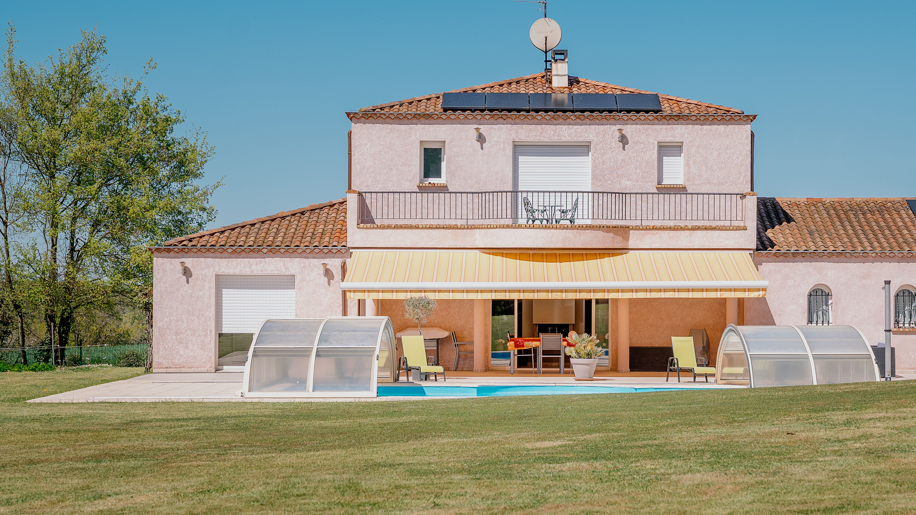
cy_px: 261
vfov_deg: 12.2
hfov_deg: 21.5
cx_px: 557
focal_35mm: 99
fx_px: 2405
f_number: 6.3
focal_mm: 70
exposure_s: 1/800
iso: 640
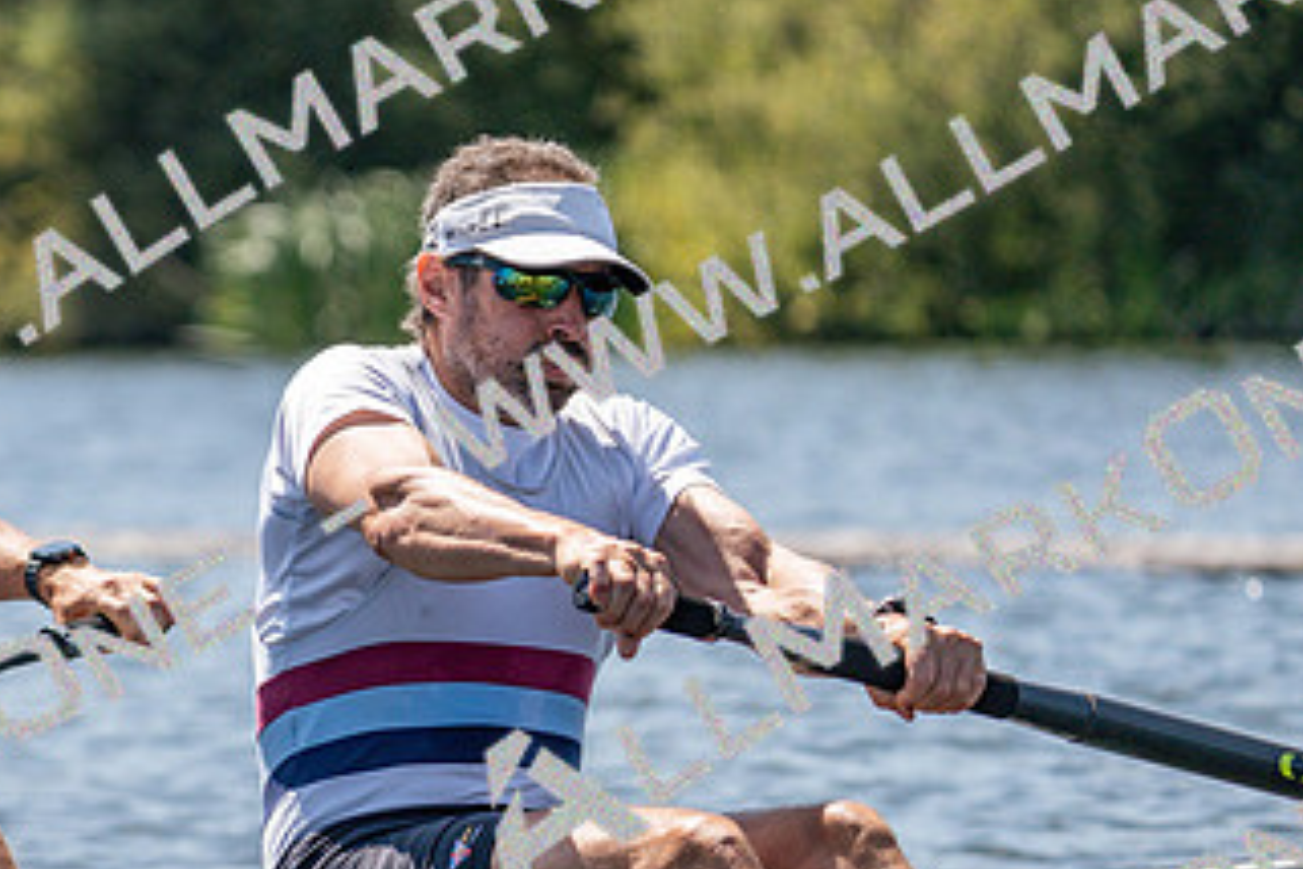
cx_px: 138
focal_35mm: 410
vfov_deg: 3.4
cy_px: 538
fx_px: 14839
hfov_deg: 5.0
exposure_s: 1/2000
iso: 320
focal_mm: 227
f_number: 5.6
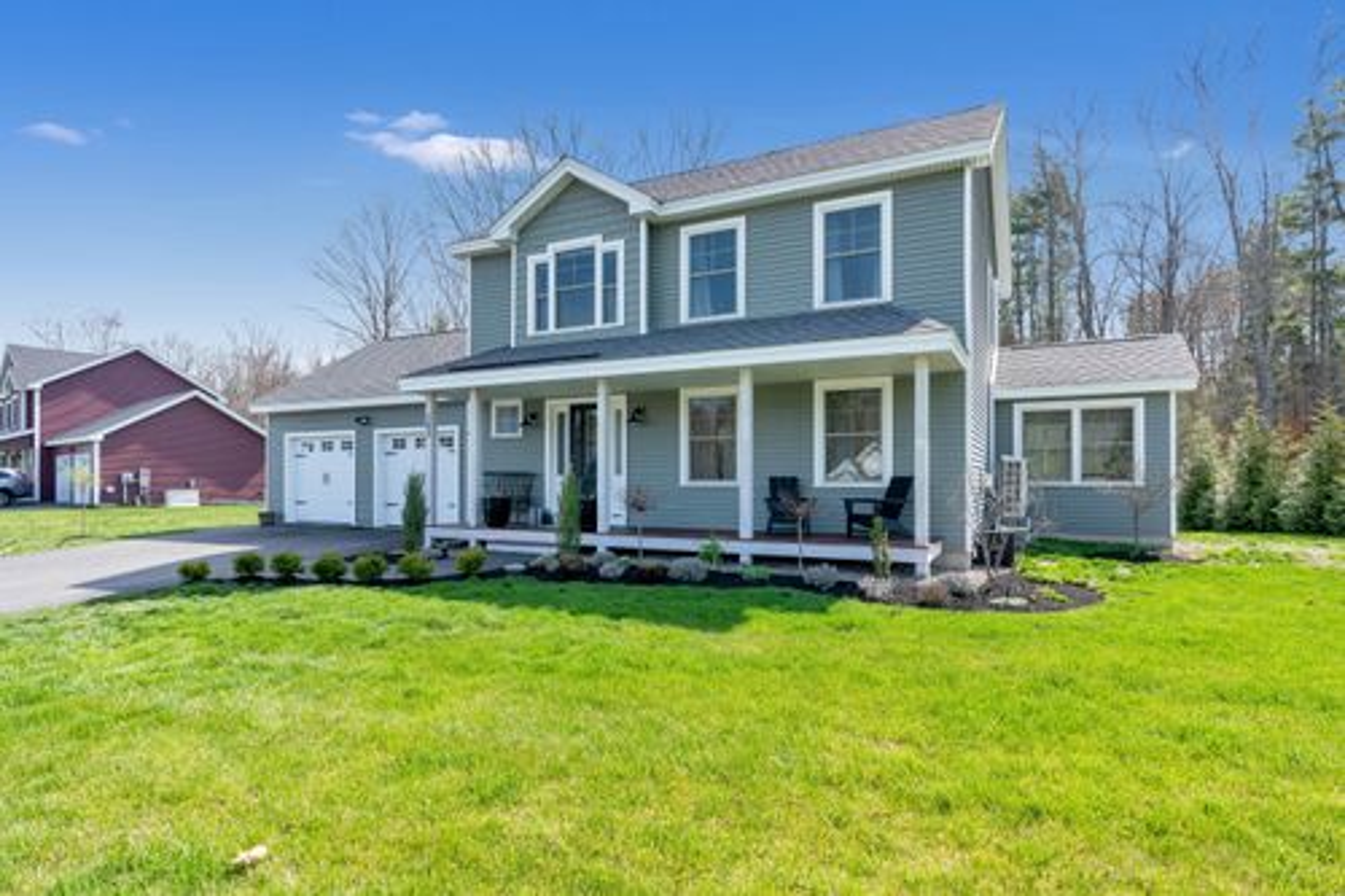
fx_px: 710
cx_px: 672
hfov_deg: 86.9
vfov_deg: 64.5
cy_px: 448
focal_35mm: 19
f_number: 8
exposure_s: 1/500
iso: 800
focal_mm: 19
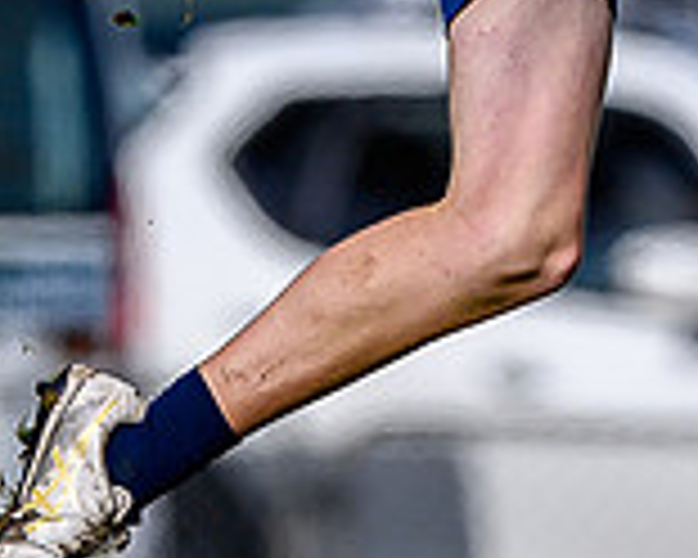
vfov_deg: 0.5
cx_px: 431
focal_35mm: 3318
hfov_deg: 0.6
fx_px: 68544
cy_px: -465
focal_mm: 500
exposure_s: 1/2500
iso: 160
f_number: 4
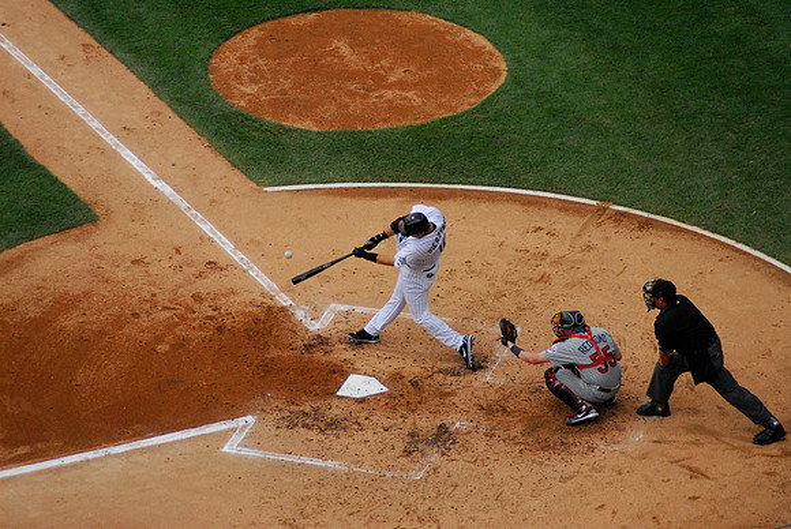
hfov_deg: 7.2
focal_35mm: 285
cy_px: 264
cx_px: 396
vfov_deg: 4.8
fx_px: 6268
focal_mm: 190
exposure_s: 1/4000
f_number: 4.8
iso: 1000
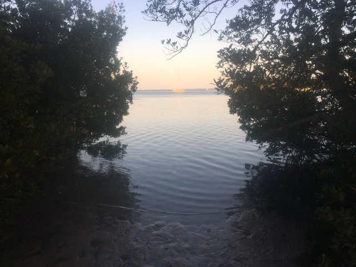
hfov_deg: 61.7
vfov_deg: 48.2
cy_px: 134
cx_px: 178
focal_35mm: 29
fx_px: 298
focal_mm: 4.15
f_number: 2.2
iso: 25
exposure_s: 1/761
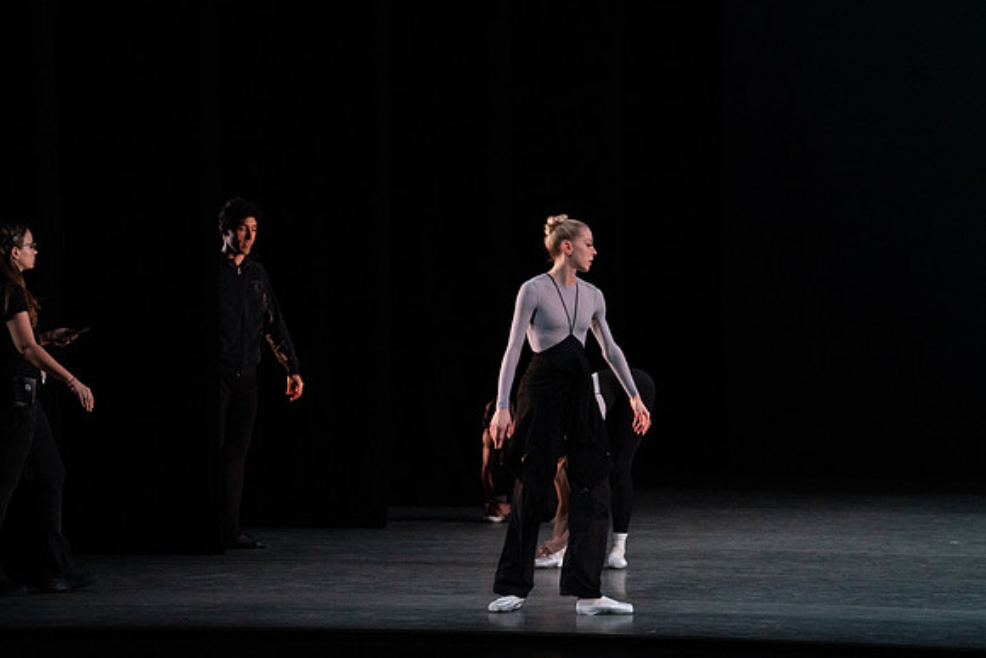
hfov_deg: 10.3
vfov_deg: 6.9
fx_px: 5479
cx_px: 493
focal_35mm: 200
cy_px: 329
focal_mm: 200
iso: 12800
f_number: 8
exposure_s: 1/500
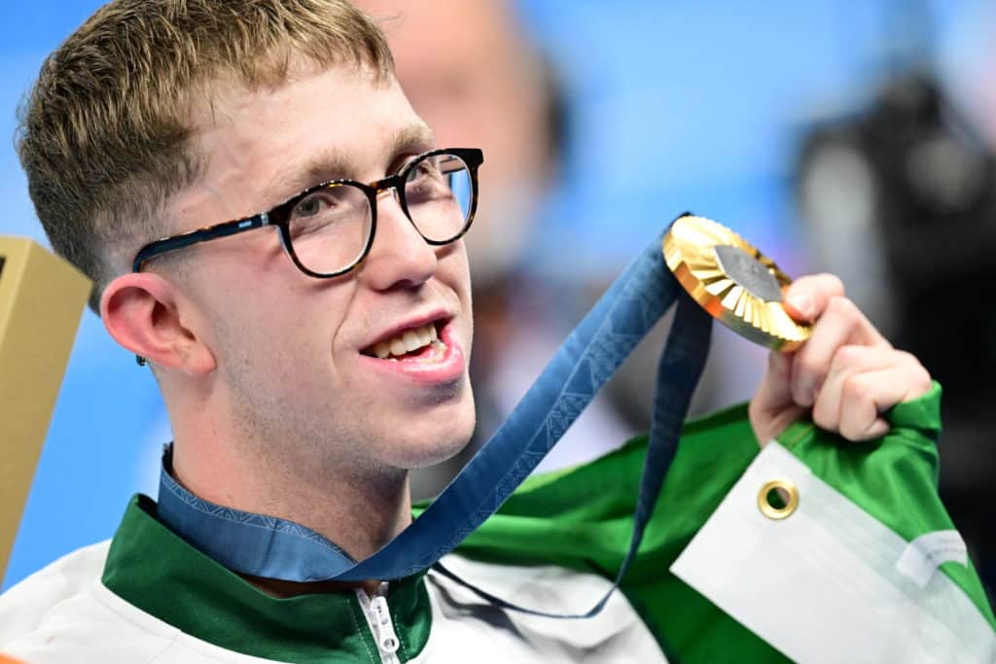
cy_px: 332
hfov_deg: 3.4
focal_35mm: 600
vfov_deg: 2.3
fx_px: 16601
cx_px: 498
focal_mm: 600
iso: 5000
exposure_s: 1/1600
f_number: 4
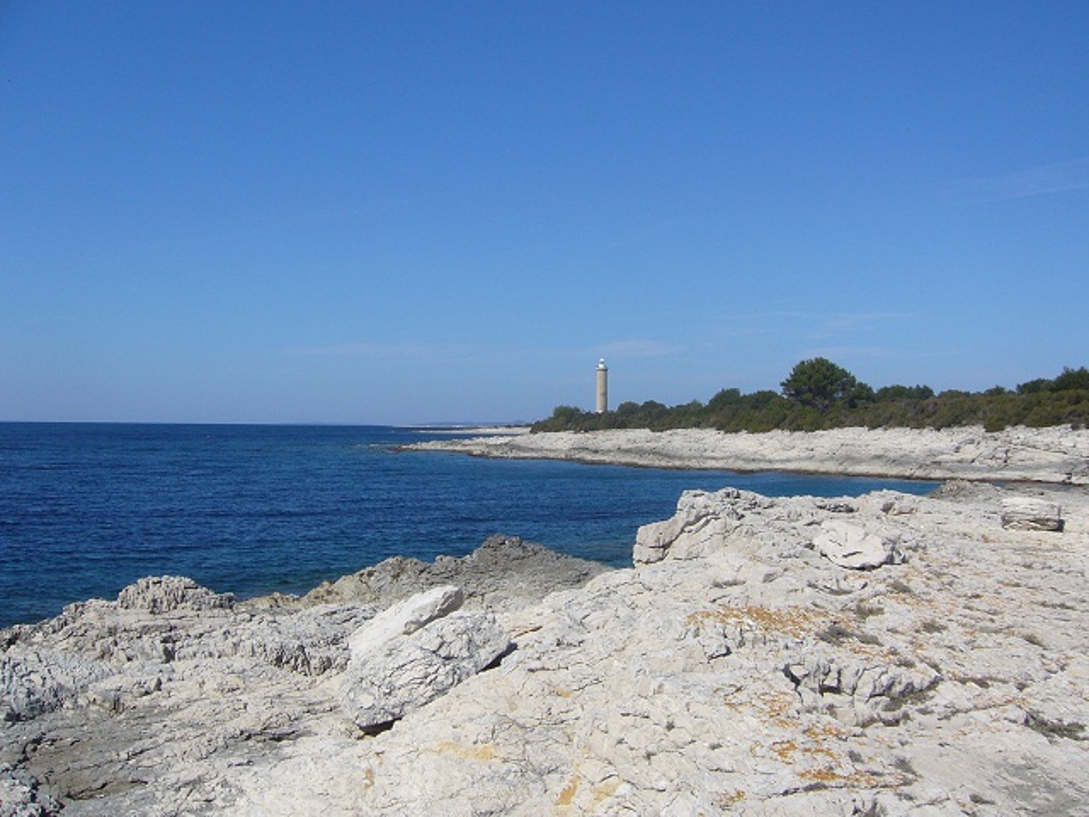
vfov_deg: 40.7
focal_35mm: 35
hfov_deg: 52.6
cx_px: 544
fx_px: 1101
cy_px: 408
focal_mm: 5.8
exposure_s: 1/640
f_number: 5.6
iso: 80
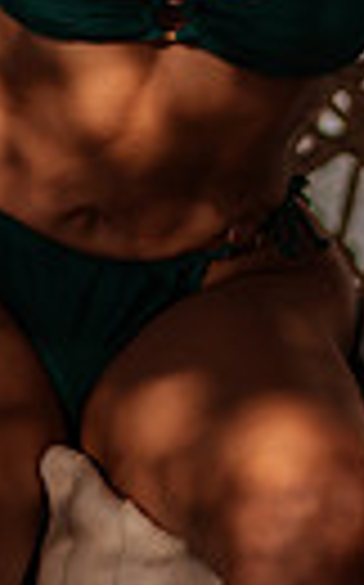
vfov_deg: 9.9
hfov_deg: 6.4
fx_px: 3261
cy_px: -342
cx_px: 130
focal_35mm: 205
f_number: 1.4
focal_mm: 58
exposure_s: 1/5000
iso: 125
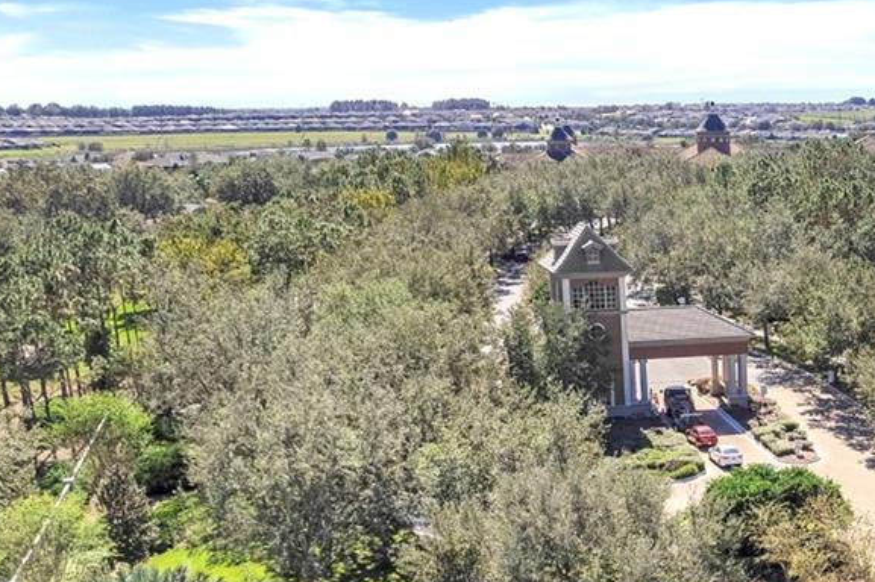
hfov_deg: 30.0
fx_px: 1482
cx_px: 928
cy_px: 579
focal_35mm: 61
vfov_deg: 21.5
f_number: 2.8
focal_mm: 8.38
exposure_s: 1/80
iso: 100
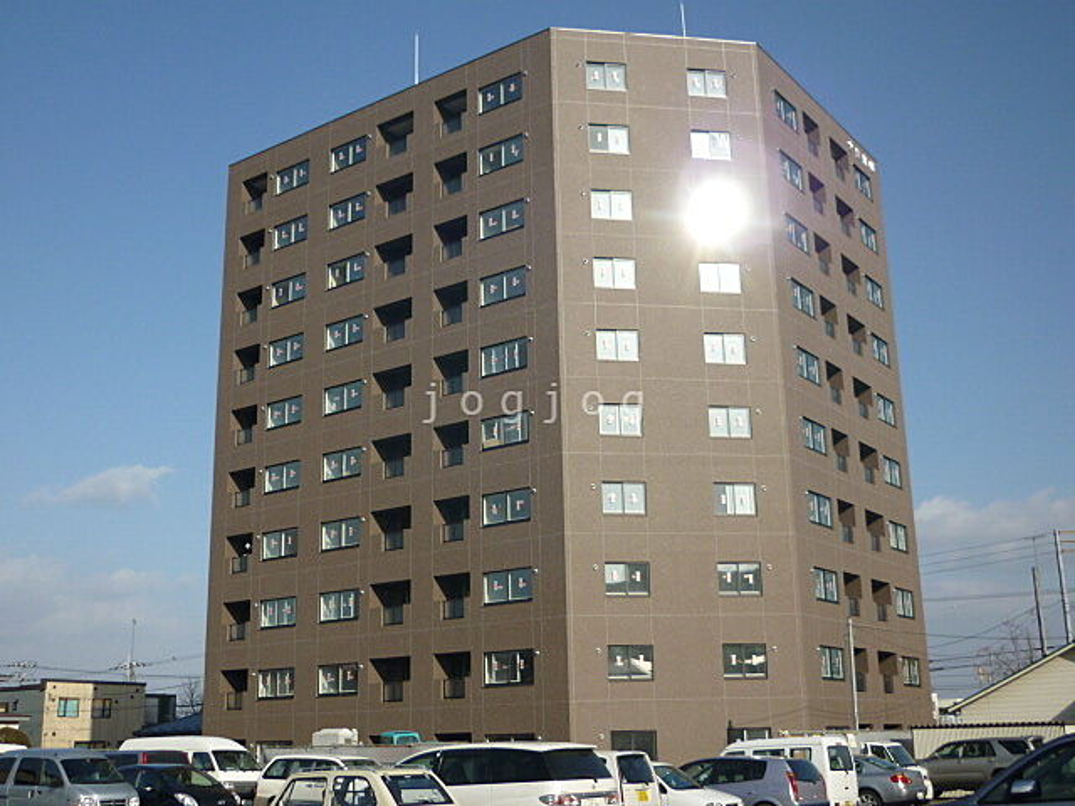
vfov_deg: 37.7
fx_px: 1180
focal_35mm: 38
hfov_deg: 49.0
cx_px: 538
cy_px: 403
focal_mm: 5.5
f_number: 8
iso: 100
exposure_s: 1/320
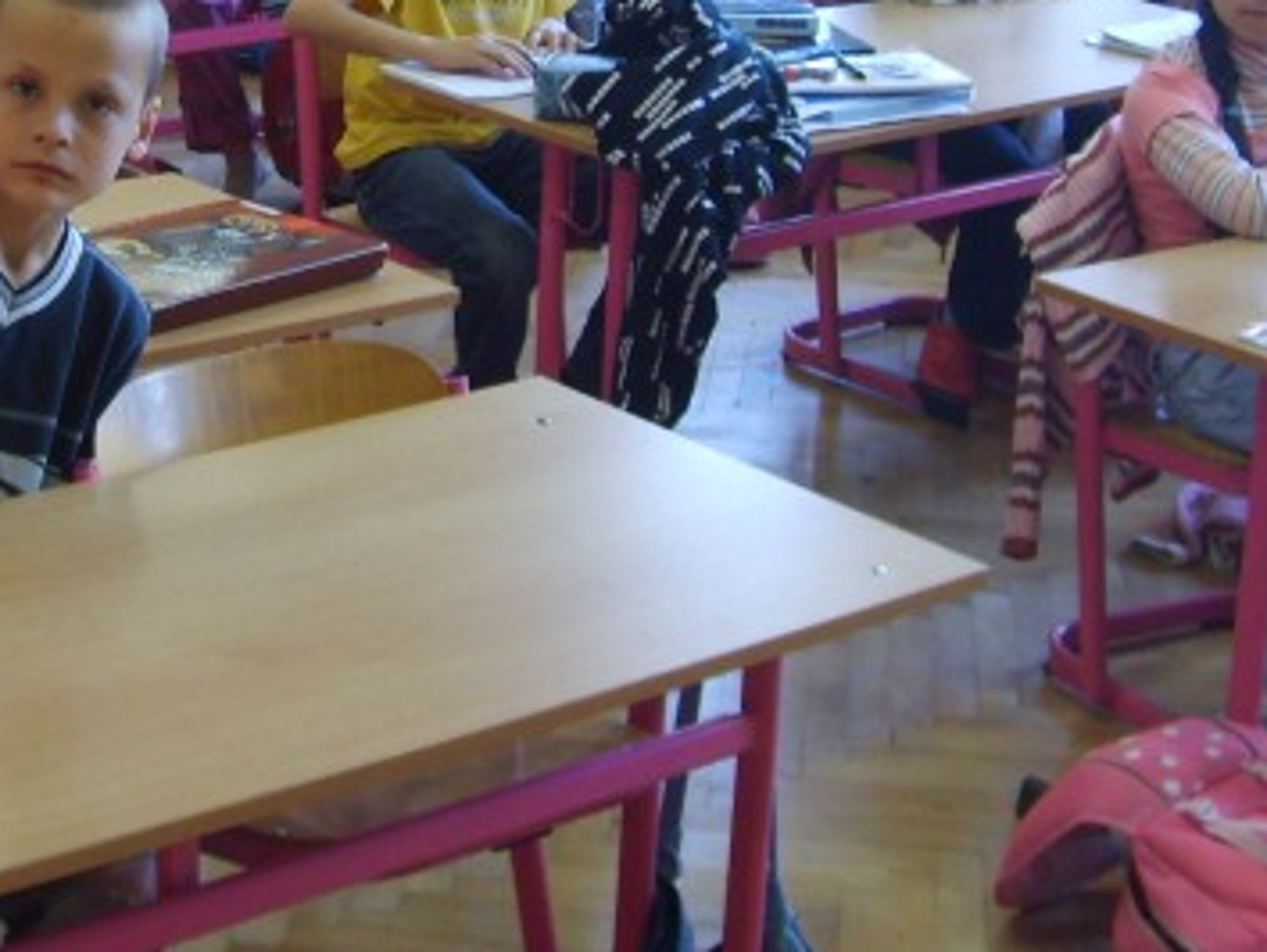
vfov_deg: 18.2
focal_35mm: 79
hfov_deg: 24.3
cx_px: 240
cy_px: -25
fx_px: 2893
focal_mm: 5.8
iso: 93
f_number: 2.8
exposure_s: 1/30
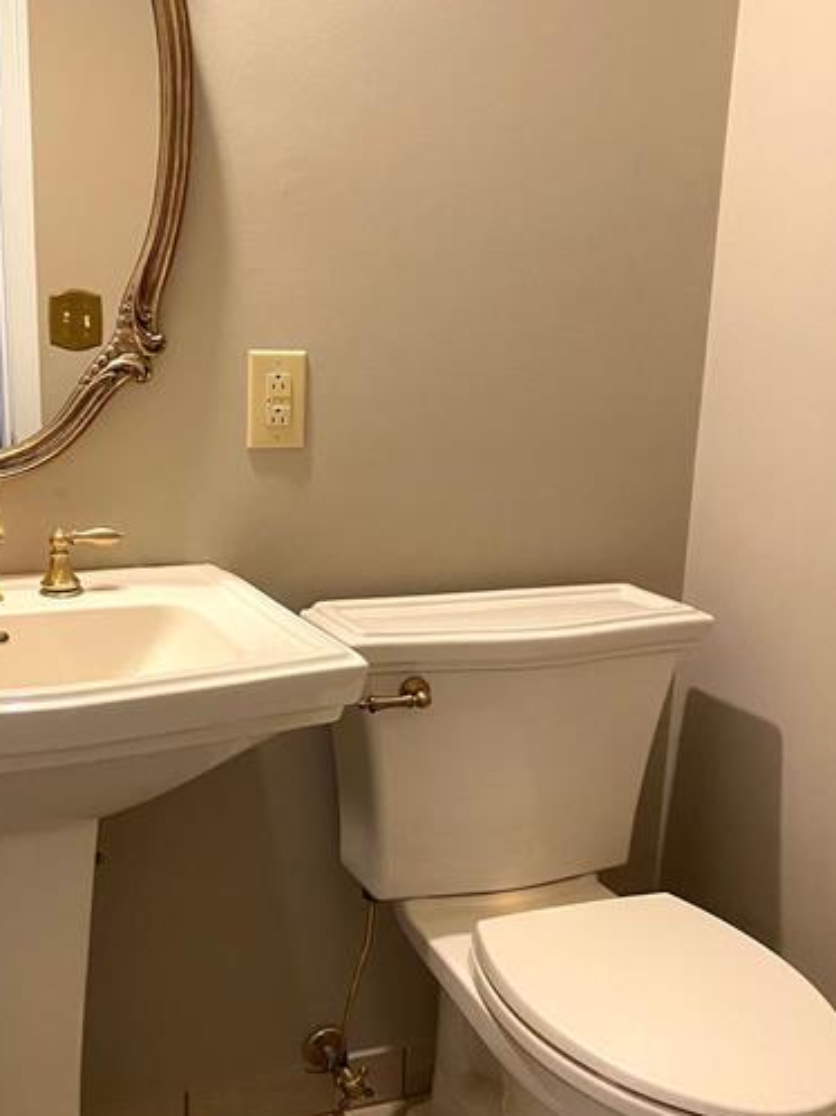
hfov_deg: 35.6
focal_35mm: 40
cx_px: 291
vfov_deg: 46.6
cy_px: 644
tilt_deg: -14.2
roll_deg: -0.4
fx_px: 1289
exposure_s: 1/60
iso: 400
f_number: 1.8
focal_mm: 4.25
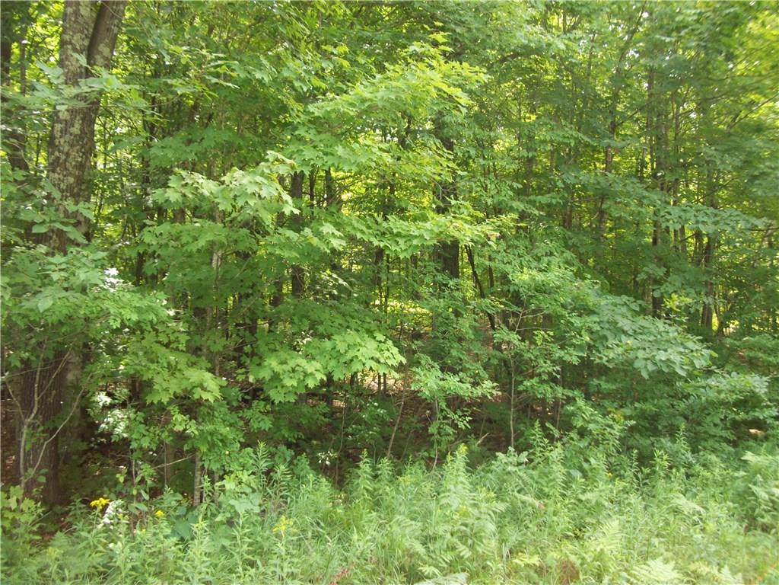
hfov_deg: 56.8
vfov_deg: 44.2
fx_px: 720
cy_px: 292
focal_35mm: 32
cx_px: 390
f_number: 2.9
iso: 148
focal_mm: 5.7
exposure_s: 1/60
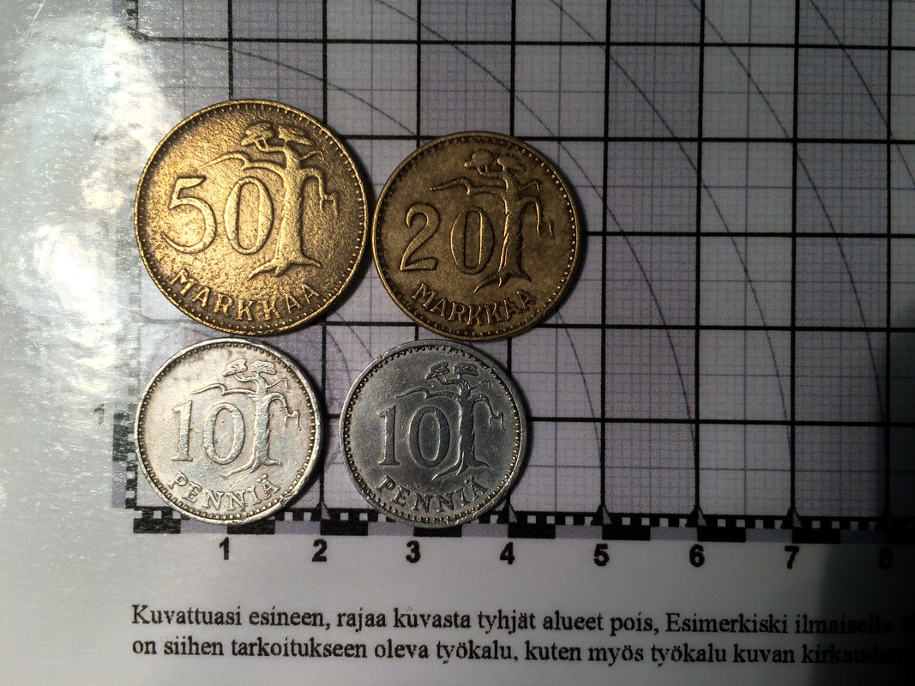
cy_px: 343
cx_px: 458
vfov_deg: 48.2
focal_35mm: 29
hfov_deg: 61.7
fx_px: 766
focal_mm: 4.15
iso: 32
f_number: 2.2
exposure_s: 1/124
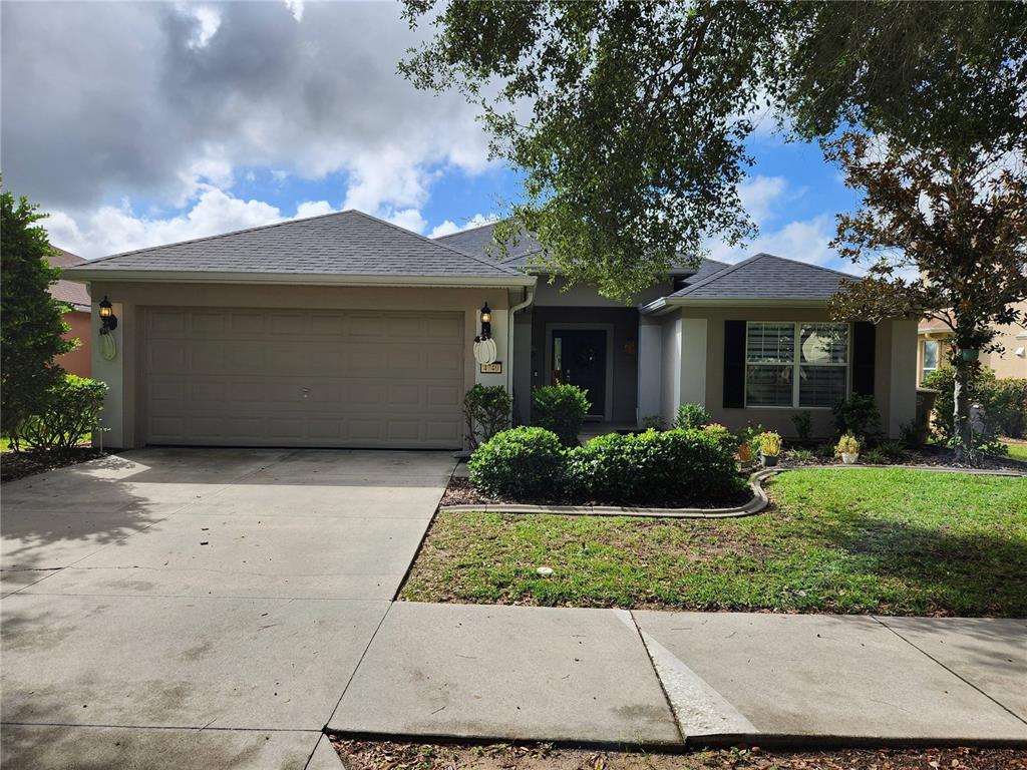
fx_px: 682
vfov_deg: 58.9
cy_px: 385
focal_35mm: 23
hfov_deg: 73.9
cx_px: 514
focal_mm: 5.4
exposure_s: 1/1488
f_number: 1.8
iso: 20
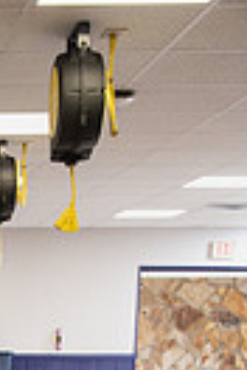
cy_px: 586
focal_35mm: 106
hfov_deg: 12.1
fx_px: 1091
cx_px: -163
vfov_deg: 17.1
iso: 1000
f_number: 4
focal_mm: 31
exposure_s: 1/200
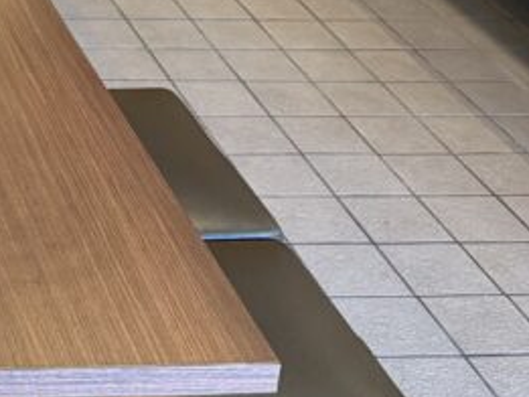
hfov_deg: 18.3
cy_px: -170
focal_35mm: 94
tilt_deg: -18.4
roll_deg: +0.8
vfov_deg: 14.8
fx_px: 1437
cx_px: -282
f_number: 1.78
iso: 320
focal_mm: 6.76
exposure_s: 1/60
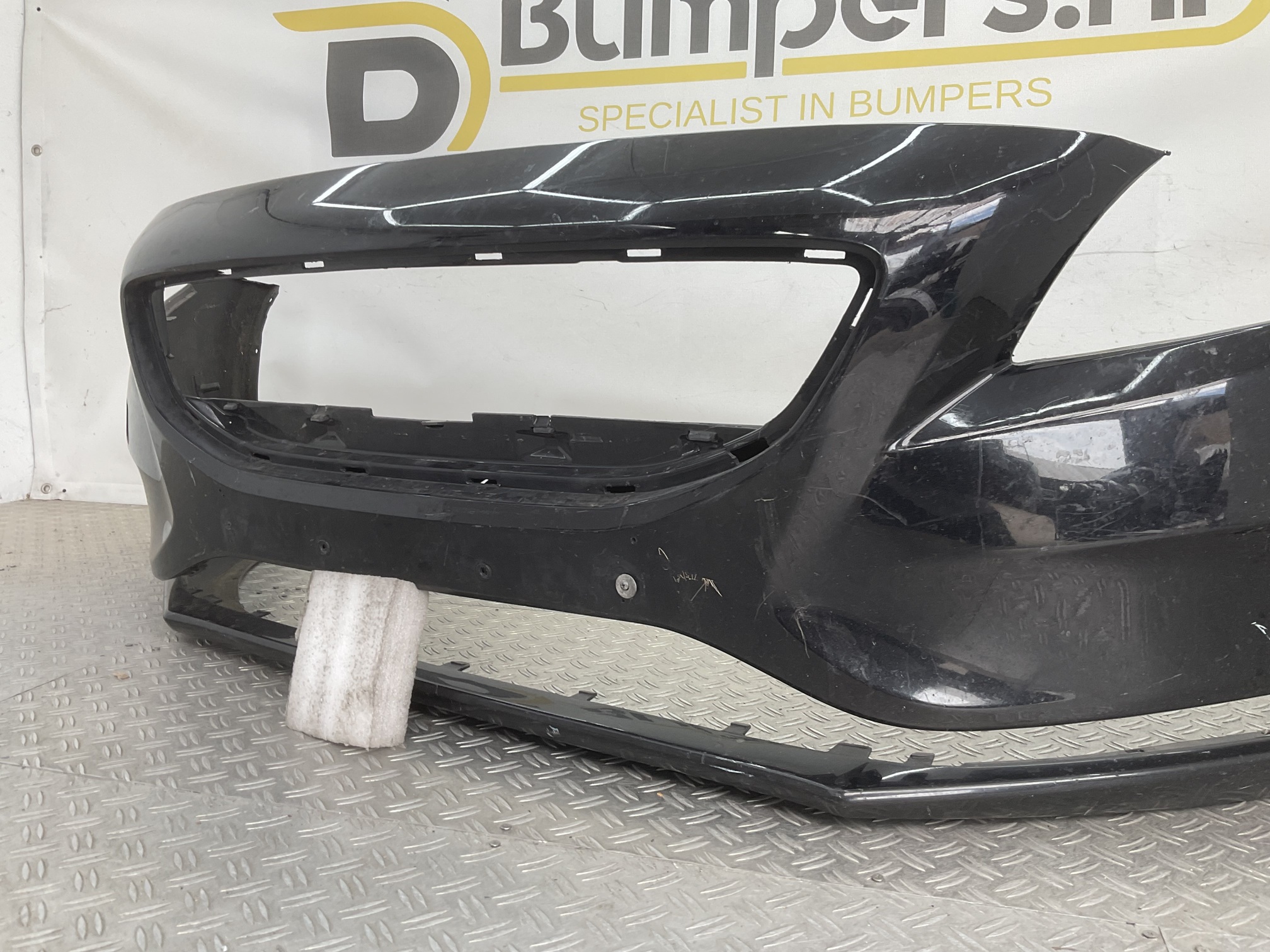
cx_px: 635
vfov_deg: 48.2
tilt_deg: -9.5
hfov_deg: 61.7
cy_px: 476
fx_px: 1064
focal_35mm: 29
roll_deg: -1.5
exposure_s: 1/100
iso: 20
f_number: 1.8
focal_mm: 3
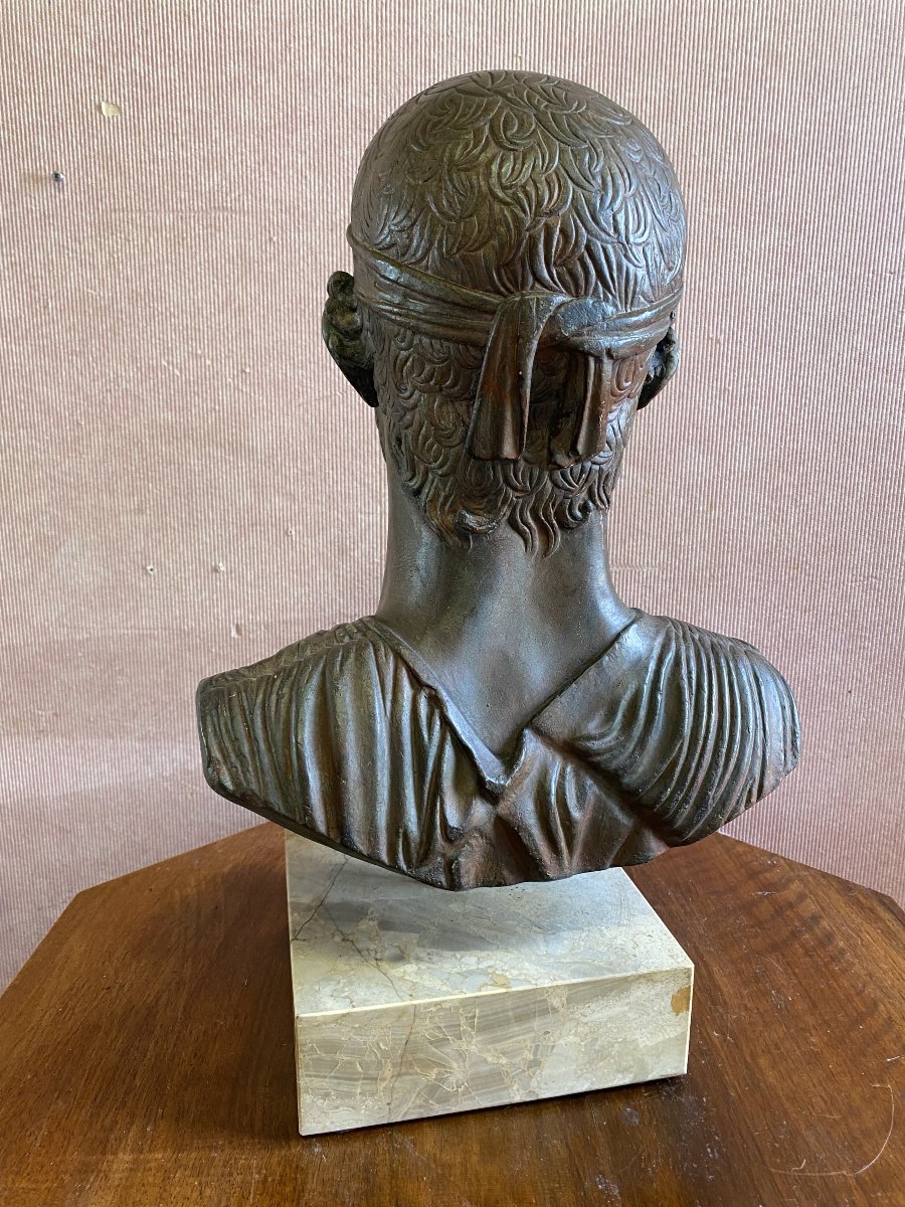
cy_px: 604
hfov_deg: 53.1
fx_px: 906
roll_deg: -0.6
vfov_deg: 67.3
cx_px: 452
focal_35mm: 26
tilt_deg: -11.6
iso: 125
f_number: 1.8
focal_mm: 4.25
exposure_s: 1/50
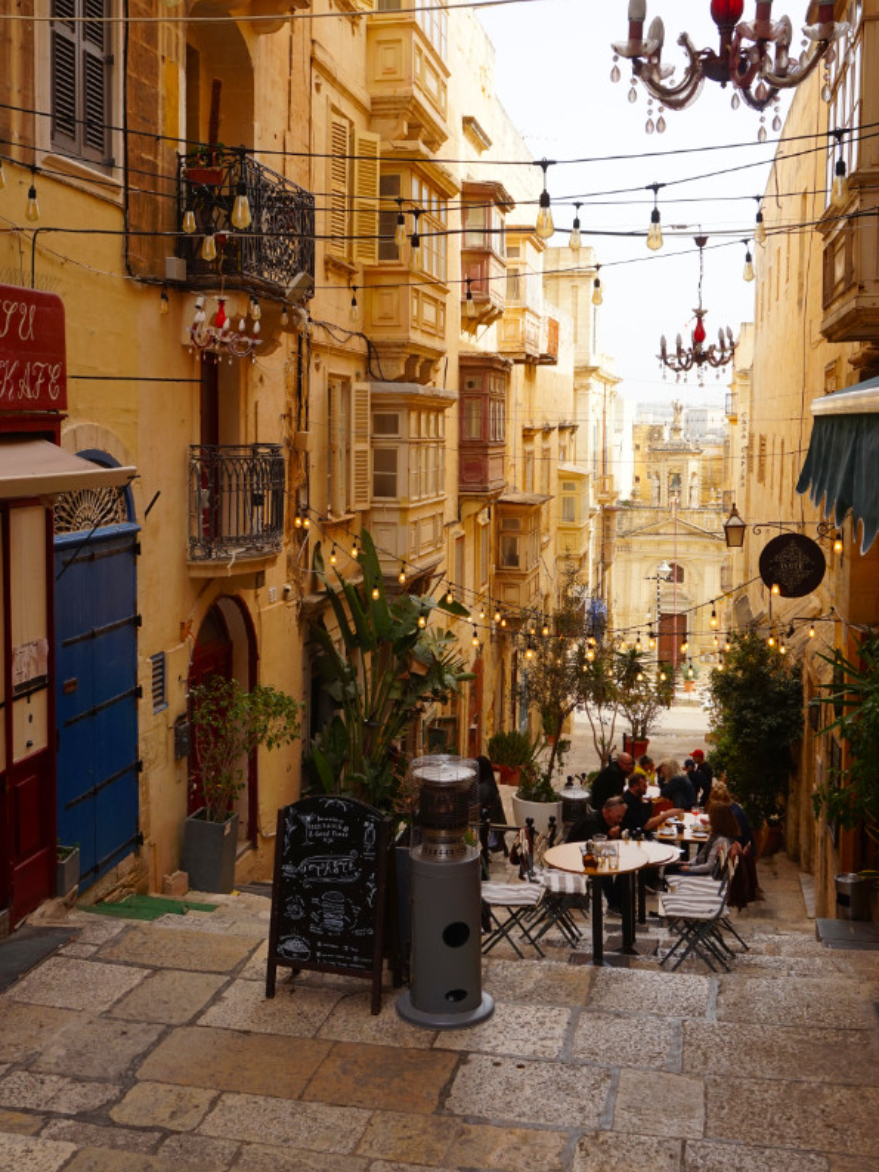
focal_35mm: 36
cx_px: 440
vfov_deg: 51.2
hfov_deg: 39.7
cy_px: 519
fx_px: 1219
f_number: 8
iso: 100
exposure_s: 1/80
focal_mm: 22
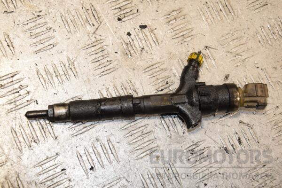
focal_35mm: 63
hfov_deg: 31.9
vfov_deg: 21.6
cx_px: 141
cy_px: 94
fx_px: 493
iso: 800
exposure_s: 1/200
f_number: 8
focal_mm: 42
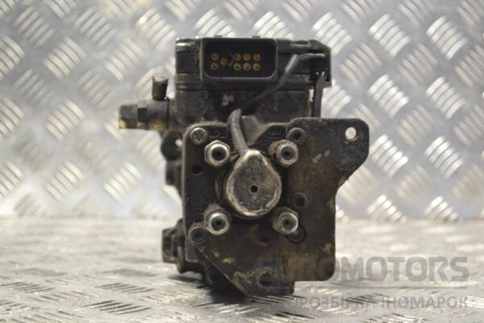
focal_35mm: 72
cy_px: 162
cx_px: 242
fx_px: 968
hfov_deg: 28.1
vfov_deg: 18.9
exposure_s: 1/125
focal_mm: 48
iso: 1600
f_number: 5.6
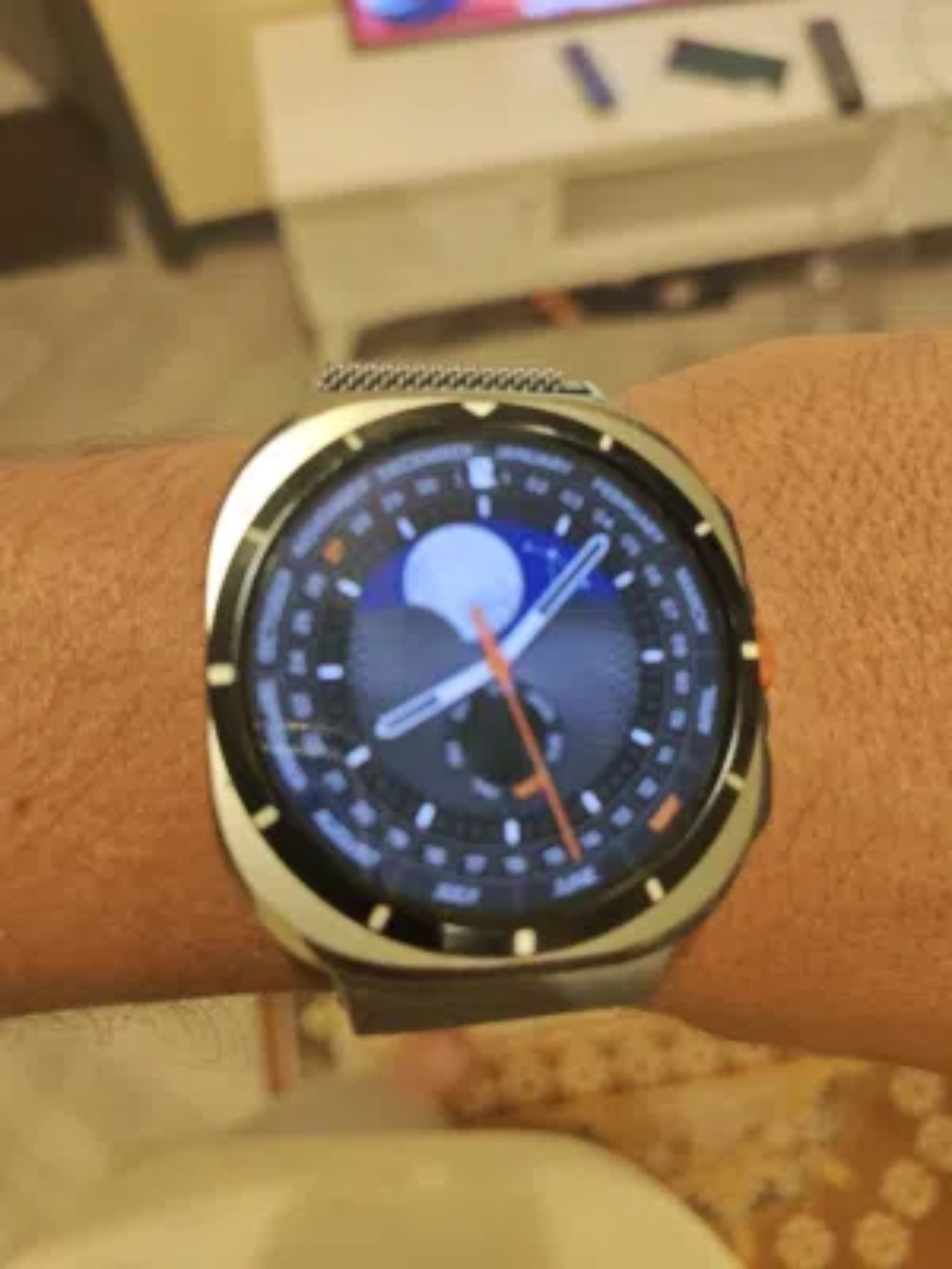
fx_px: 880
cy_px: 634
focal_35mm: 24
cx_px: 476
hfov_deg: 56.8
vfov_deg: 71.6
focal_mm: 5.56
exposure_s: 1/40
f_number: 1.8
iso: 1241
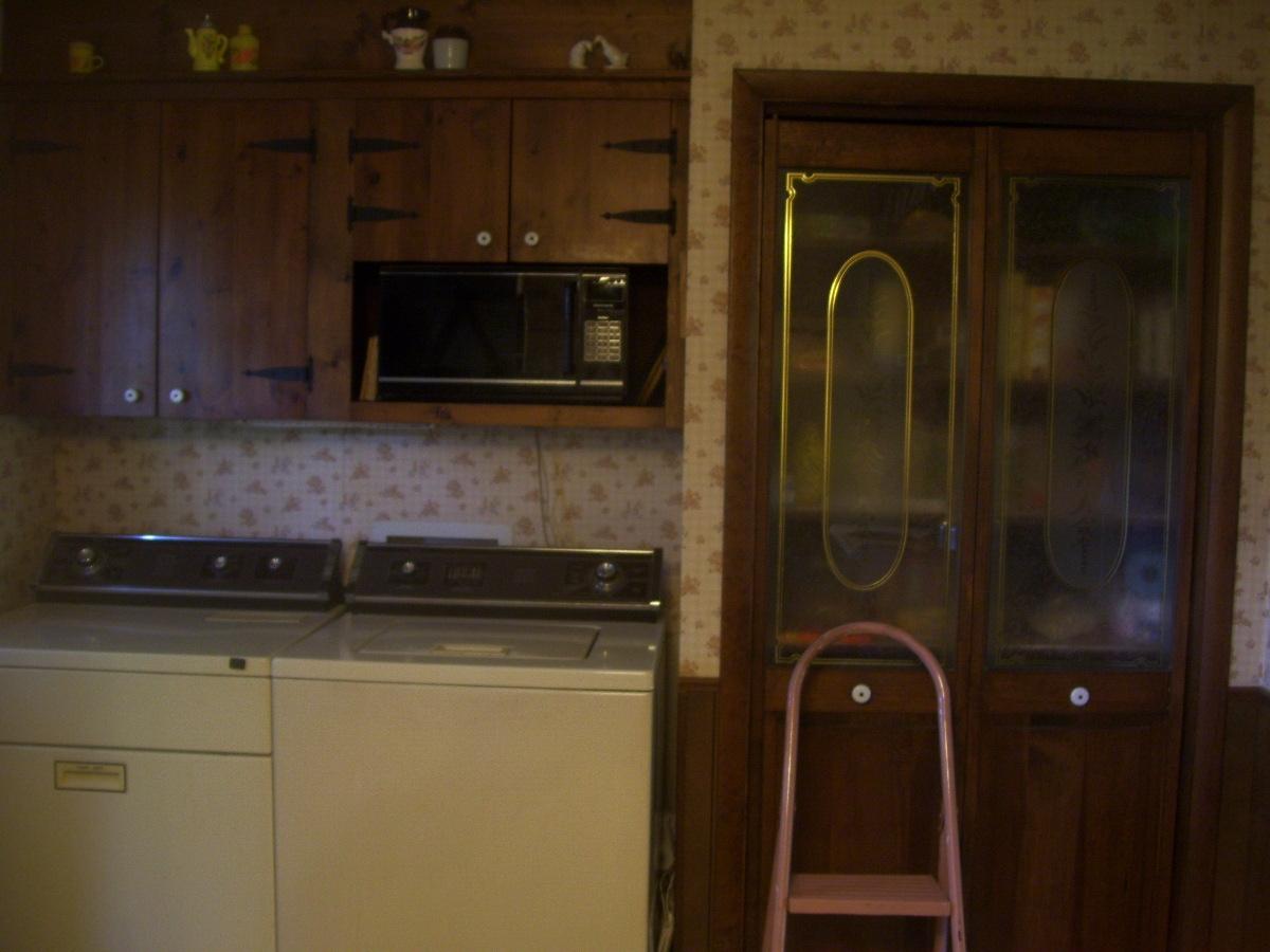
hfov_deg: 51.4
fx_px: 1321
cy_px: 476
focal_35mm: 36
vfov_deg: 39.7
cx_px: 635
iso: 160
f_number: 2.7
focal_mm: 6
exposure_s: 1/8
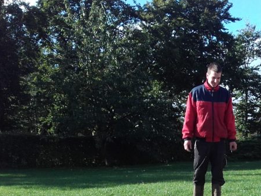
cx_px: 214
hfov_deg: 26.8
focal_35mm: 71
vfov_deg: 19.8
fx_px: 535
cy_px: 219
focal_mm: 3.3
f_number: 2.2
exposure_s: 1/560
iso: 50
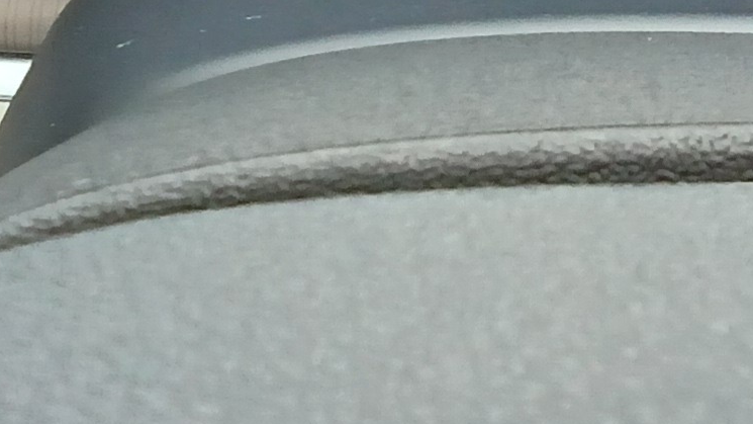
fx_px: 1278
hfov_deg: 32.2
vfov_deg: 17.3
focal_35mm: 64
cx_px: 571
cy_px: -173
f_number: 2.2
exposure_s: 1/40
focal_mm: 1.4
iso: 80
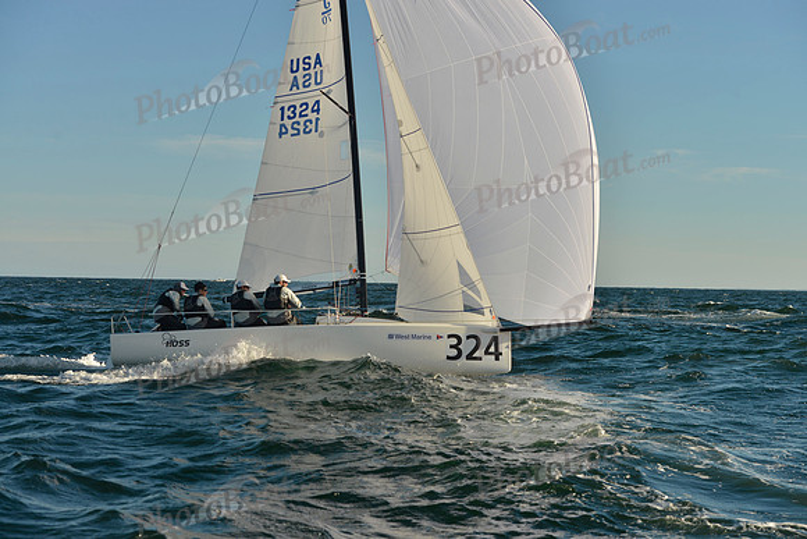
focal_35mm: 70
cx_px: 404
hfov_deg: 28.8
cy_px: 270
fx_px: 1569
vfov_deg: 19.5
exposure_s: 1/1250
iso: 200
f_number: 6.3
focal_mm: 70
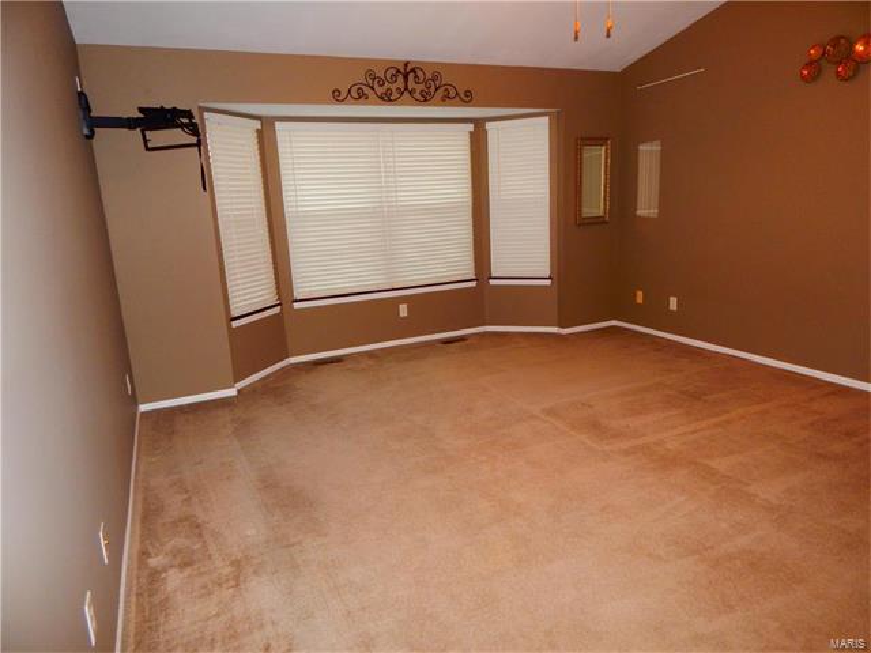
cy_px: 326
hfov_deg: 76.4
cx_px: 436
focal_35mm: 22
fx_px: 554
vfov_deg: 61.1
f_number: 3
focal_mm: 4
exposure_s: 1/30
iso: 200
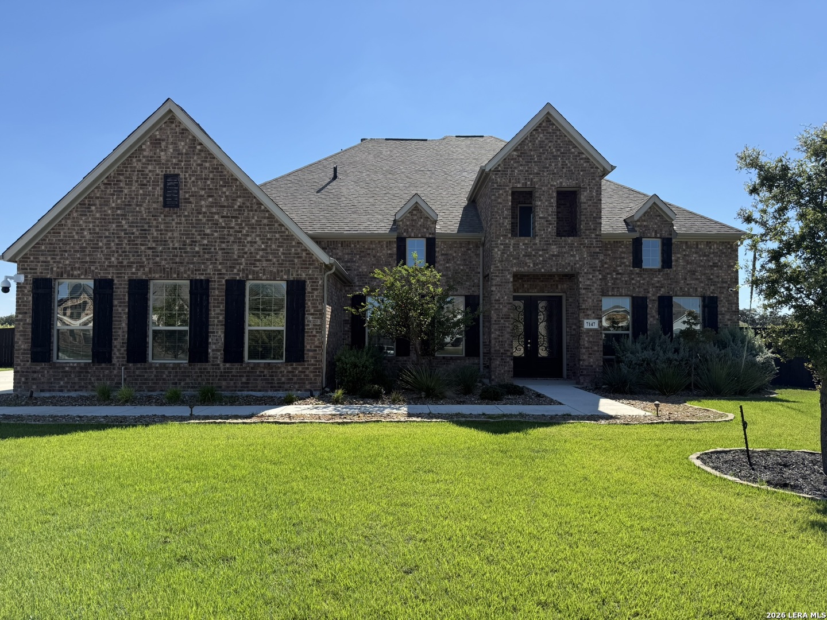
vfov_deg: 56.8
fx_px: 573
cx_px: 414
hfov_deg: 71.6
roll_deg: -0.5
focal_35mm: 24
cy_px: 310
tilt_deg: +2.6
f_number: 1.78
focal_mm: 6.76
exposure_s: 1/3953
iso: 80
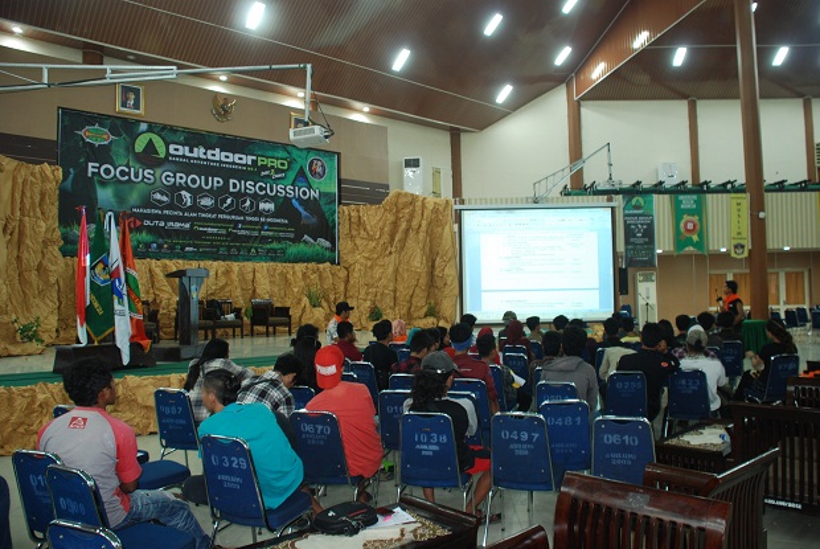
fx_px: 616
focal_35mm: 27
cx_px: 410
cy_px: 274
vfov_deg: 48.0
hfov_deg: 67.3
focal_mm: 18
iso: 200
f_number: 3.5
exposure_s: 1/4
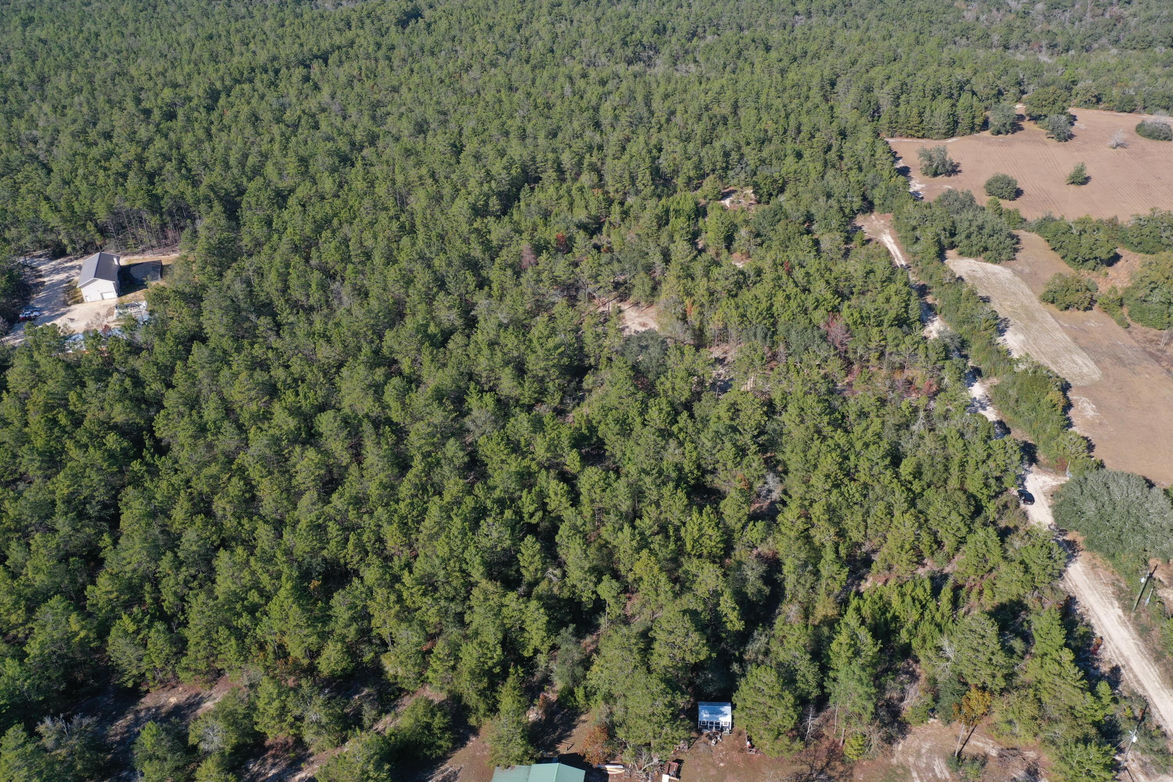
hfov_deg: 65.5
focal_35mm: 28
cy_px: 391
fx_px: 912
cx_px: 586
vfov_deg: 46.4
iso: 100
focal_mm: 10.26
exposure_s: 1/320
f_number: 5
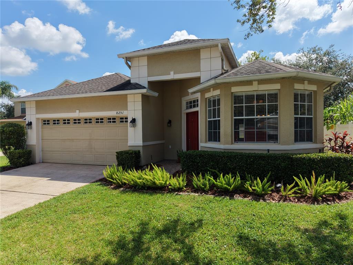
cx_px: 176
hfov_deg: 71.6
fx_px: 245
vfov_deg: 56.8
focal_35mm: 24
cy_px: 132
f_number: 1.8
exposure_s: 1/8000
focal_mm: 8.67
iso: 400
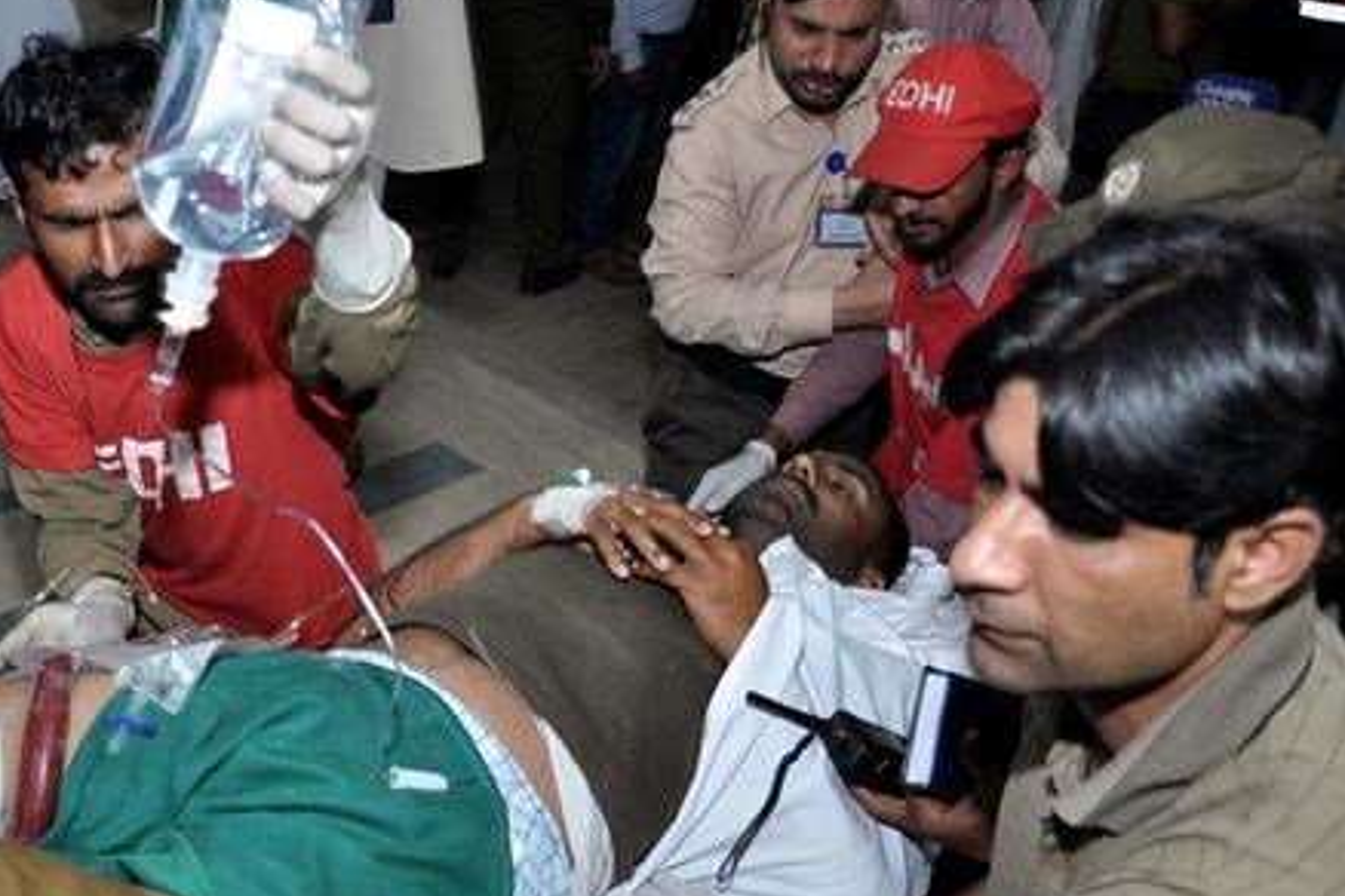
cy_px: 641
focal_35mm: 40
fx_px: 1494
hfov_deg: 46.9
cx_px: 356
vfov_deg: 32.9
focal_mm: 18
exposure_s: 1/80
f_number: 3.5
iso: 400
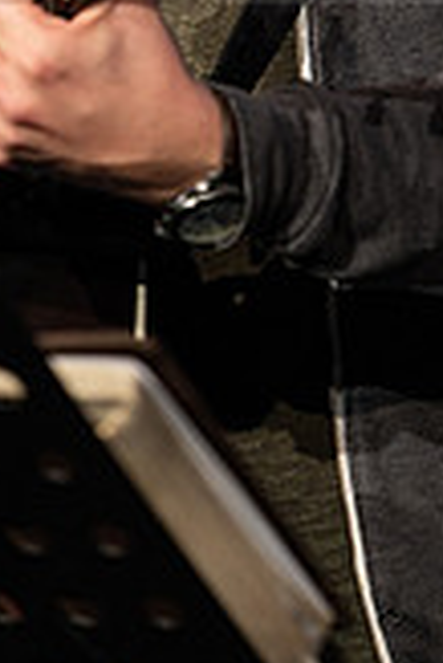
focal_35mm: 552
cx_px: 219
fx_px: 10167
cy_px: -199
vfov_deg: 3.7
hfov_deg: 2.5
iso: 400
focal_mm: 200
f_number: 2.8
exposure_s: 1/60
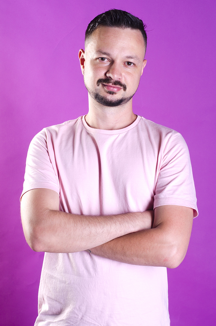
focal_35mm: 75
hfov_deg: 18.1
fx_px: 678
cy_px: 163
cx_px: 108
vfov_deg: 27.0
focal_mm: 50
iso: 100
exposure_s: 1/125
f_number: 6.3
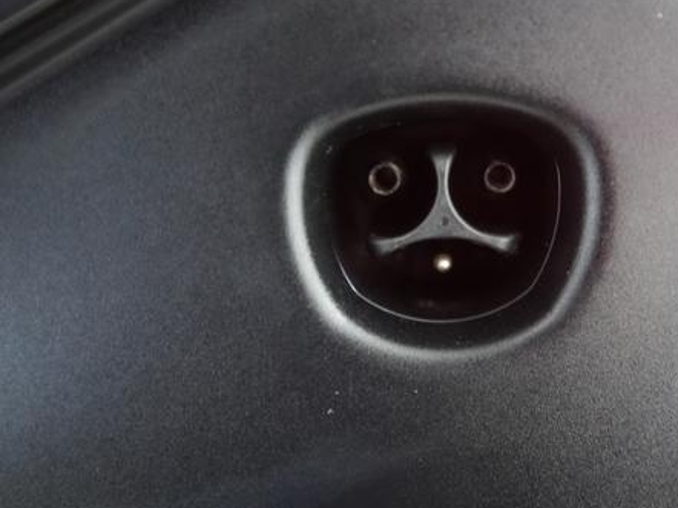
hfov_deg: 47.2
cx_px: 442
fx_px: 763
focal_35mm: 39
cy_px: 219
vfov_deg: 36.7
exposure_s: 1/60
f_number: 2.8
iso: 8000
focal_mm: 28
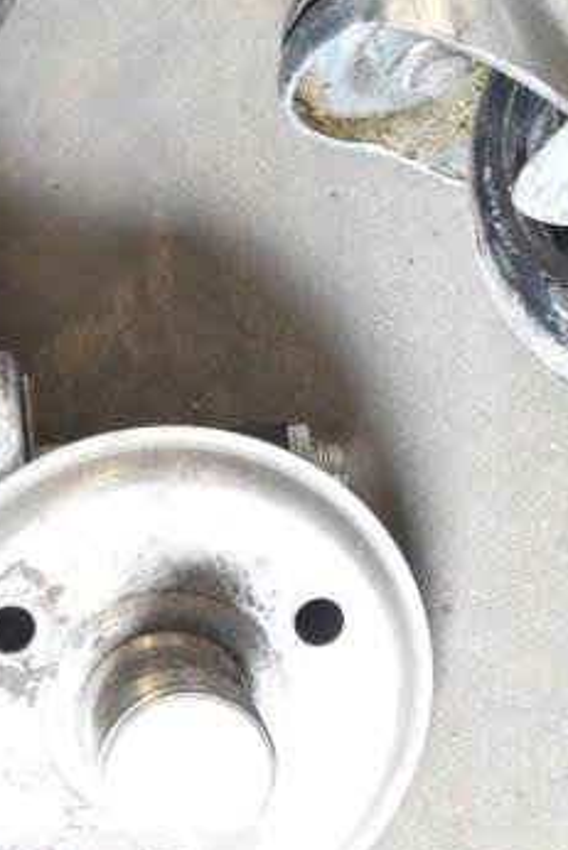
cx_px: 42
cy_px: 1024
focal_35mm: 119
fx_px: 2813
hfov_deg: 11.4
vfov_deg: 16.5
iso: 1600
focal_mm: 30
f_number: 4.5
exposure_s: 1/80
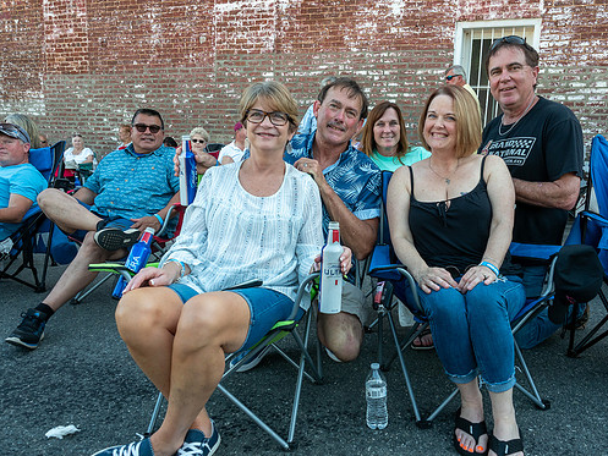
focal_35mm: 28
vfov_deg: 49.7
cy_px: 240
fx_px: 492
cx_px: 352
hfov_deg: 63.1
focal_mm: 12
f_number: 4
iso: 200
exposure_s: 1/160
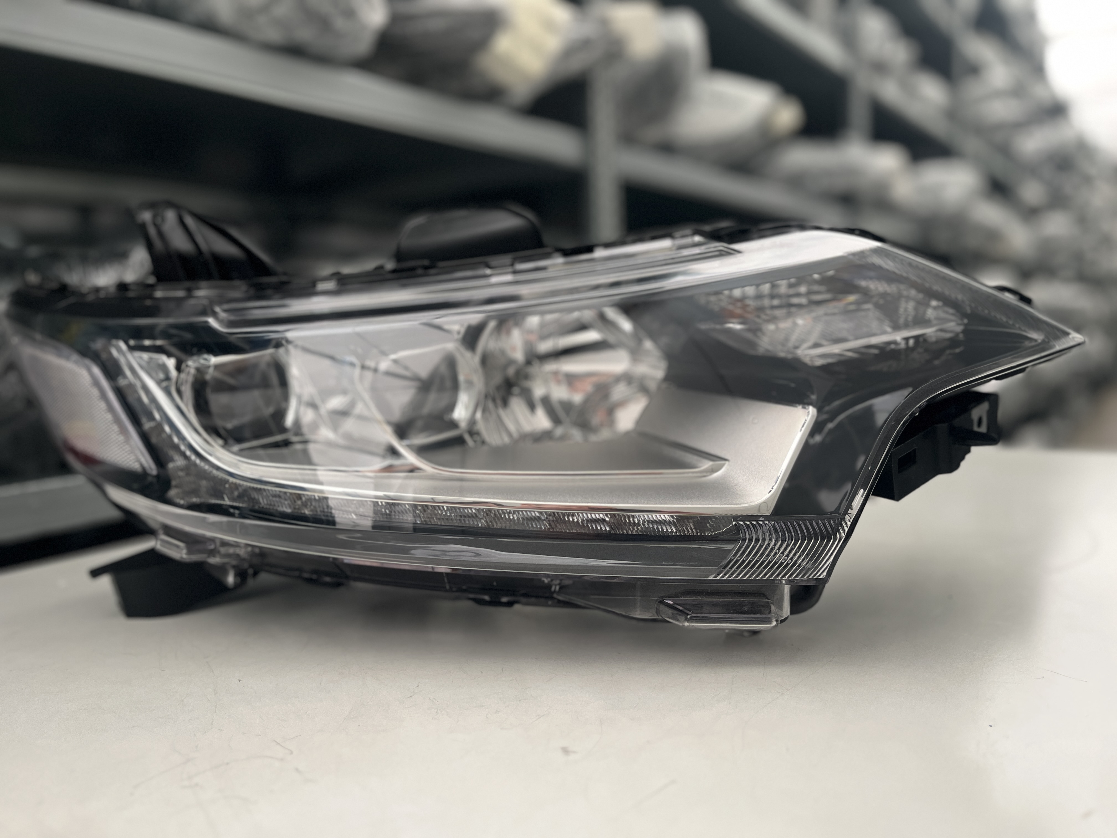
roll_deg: +2.7
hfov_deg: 67.3
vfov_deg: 53.1
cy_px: 419
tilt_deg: -6.6
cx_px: 558
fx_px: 839
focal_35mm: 26
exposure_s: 1/60
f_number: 1.6
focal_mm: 5.1
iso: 160
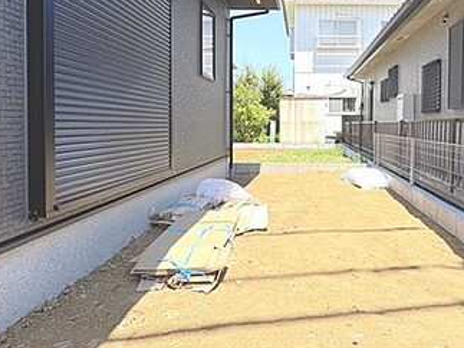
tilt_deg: -1.1
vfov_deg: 52.5
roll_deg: -0.4
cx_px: 300
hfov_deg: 65.9
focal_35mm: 26
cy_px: 134
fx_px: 348
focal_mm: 2.22
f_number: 2.2
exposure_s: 1/1277
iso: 50
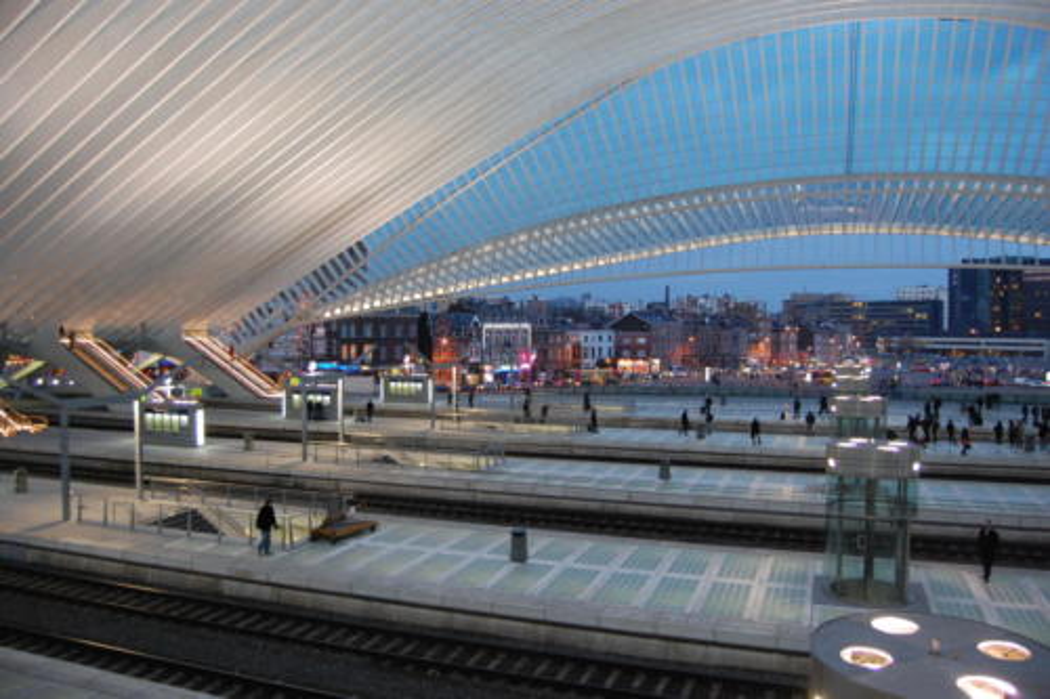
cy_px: 350
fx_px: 787
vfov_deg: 47.9
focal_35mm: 27
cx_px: 525
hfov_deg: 67.4
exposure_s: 1/25
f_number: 3.5
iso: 800
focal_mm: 18
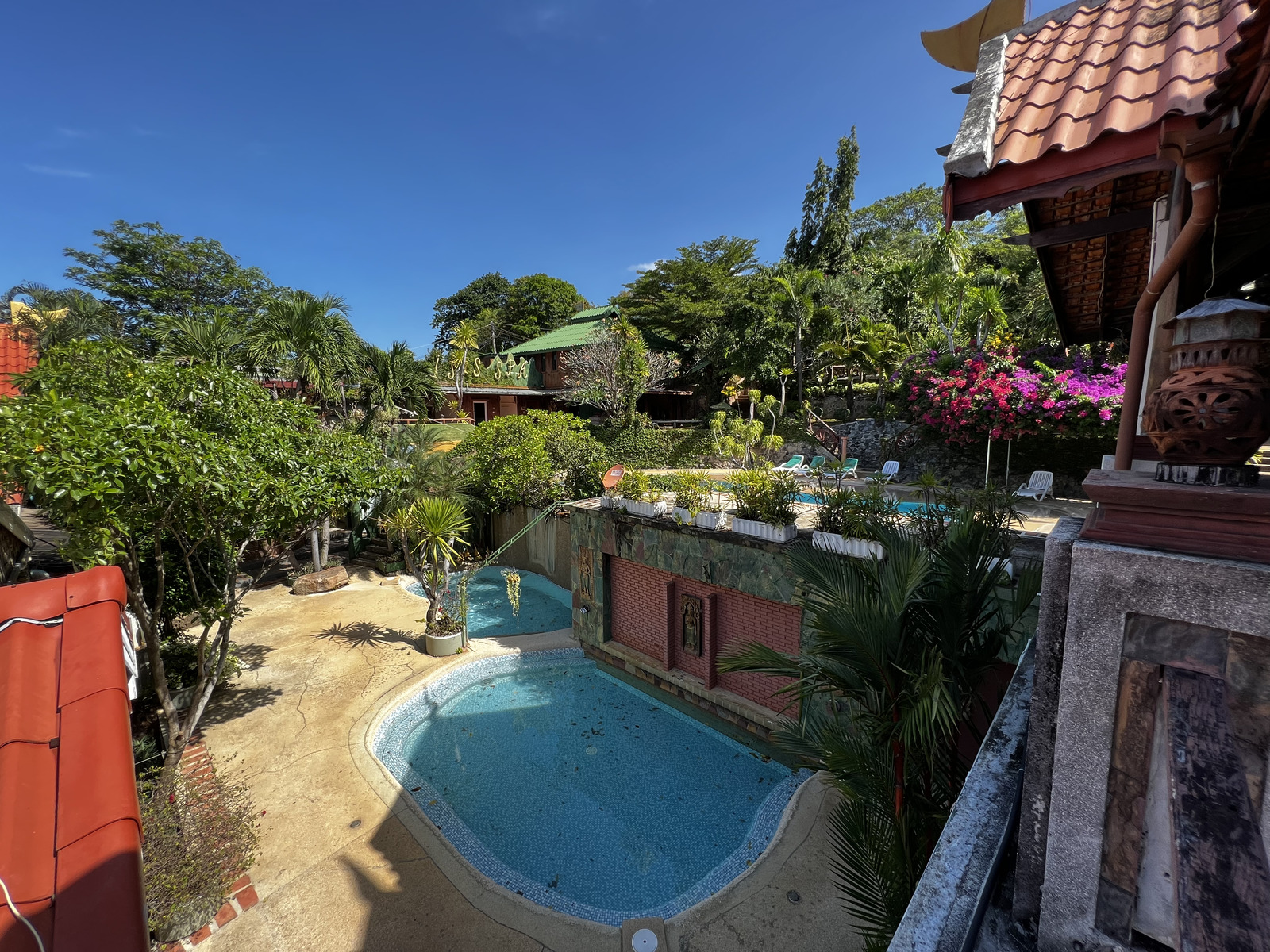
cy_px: 476
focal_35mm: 13
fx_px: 477
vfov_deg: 89.9
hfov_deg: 106.2
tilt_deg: -7.1
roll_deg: +0.6
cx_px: 635
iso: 32
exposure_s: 1/661
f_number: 1.8
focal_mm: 1.57
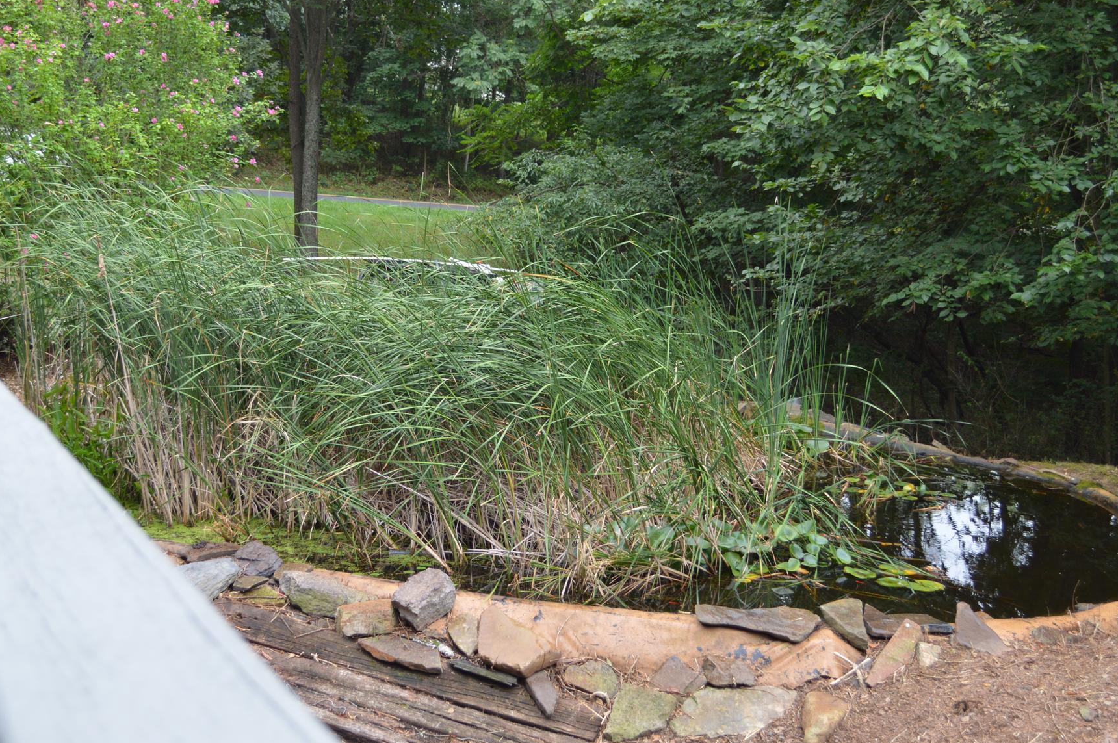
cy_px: 314
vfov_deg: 26.9
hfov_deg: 39.6
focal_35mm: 50
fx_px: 1551
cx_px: 503
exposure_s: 1/100
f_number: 5
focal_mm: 28
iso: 400
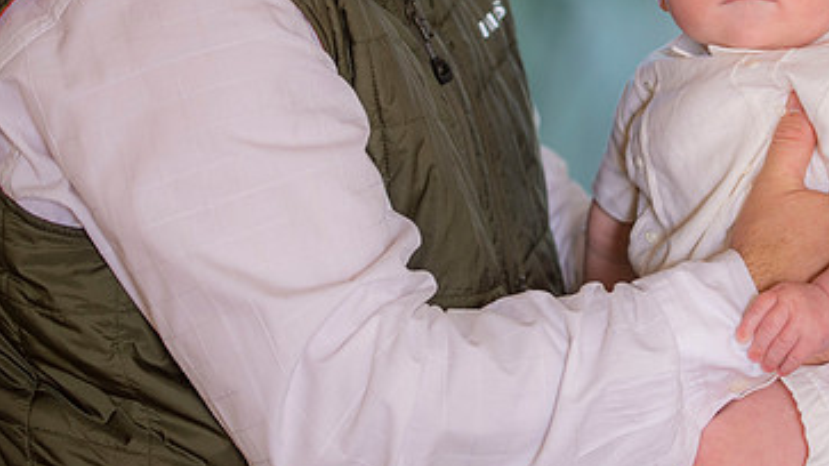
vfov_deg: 5.7
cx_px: 635
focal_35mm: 212
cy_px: 135
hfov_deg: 10.1
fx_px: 4659
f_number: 2.8
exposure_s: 1/100
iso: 400
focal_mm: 102
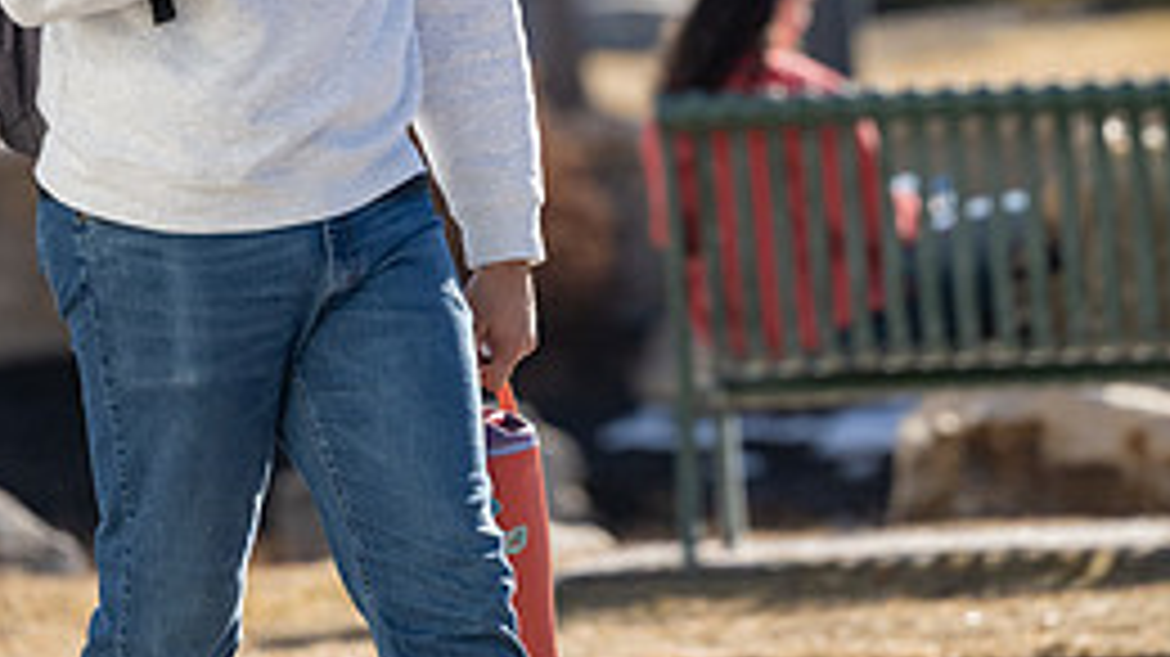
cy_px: -213
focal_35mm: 558
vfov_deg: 2.2
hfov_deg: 3.9
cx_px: 715
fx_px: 17304
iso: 640
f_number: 2.8
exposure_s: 1/6400
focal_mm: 200
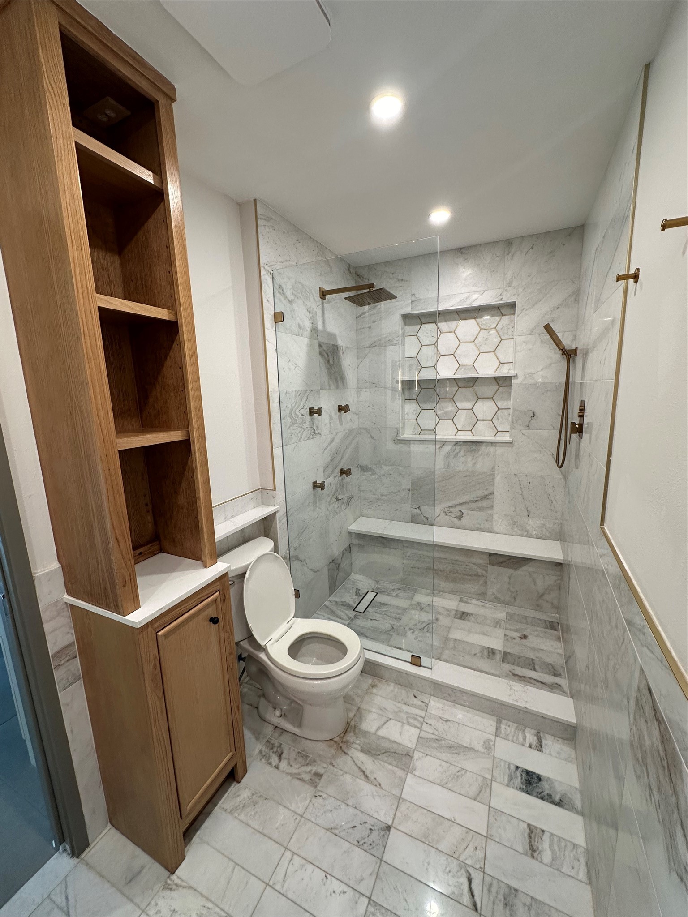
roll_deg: +0.8
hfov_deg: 85.7
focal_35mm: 14
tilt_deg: -10.3
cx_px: 344
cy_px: 458
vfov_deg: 102.1
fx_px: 371
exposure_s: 1/120
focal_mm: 2.22
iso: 160
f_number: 2.2
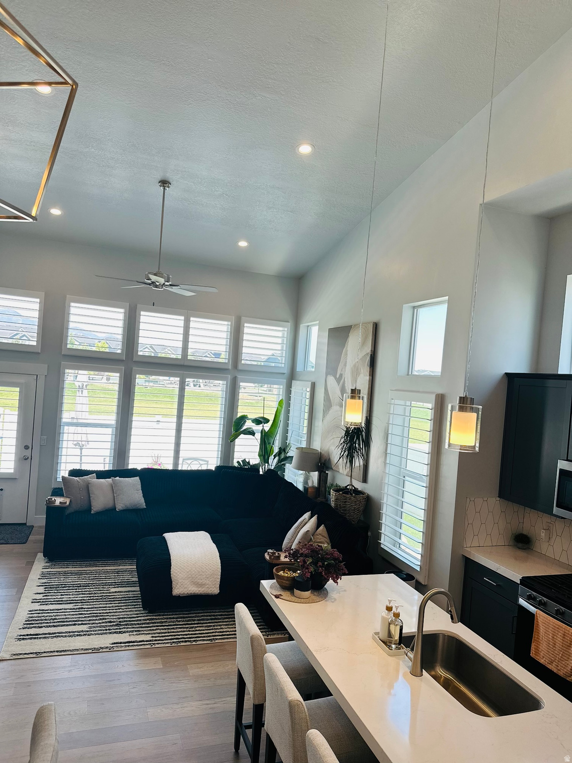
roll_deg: -4.2
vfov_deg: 71.6
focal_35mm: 24
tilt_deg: -0.2
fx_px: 529
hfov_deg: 56.8
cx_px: 286
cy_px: 382
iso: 80
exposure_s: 1/297
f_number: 1.78
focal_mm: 6.86
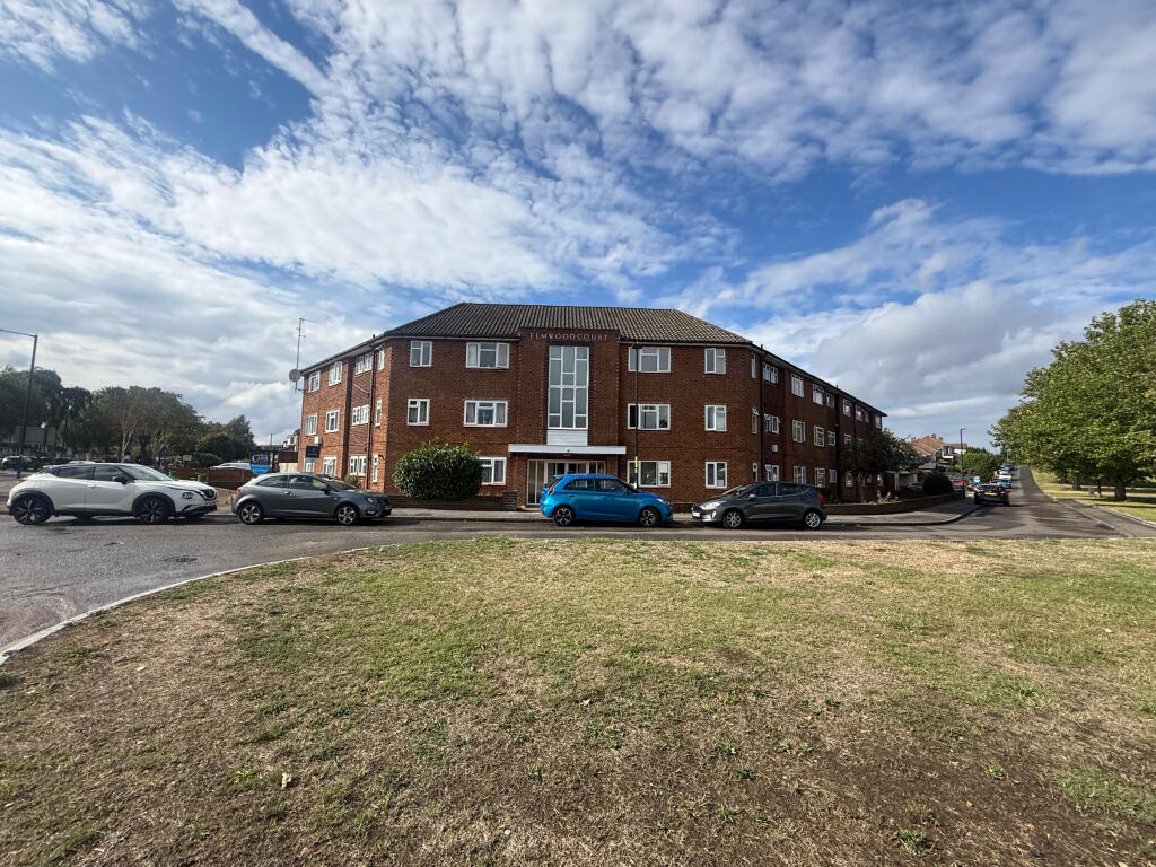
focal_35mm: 14
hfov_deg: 102.1
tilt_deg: +7.1
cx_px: 578
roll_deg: +0.6
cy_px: 434
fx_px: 468
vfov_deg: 85.7
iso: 50
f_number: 2.2
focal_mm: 2.22
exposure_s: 1/1848
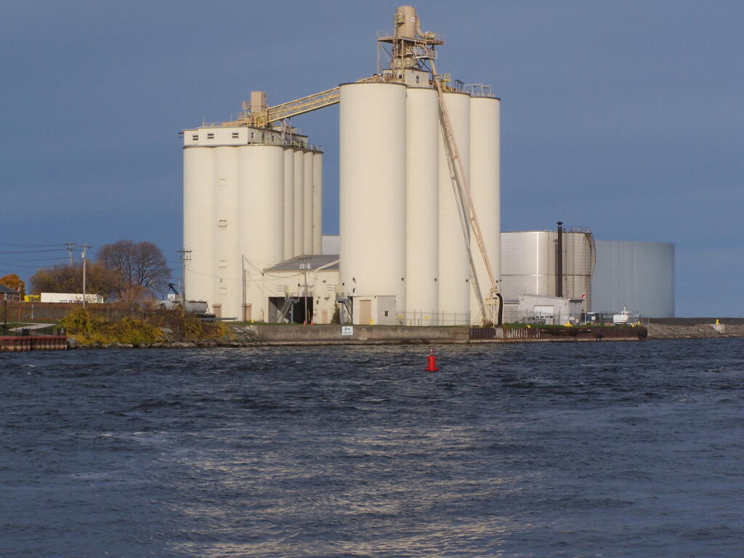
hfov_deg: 15.4
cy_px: 279
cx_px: 372
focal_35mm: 128
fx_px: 2751
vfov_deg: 11.6
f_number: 6.3
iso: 80
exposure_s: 1/640
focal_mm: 21.2
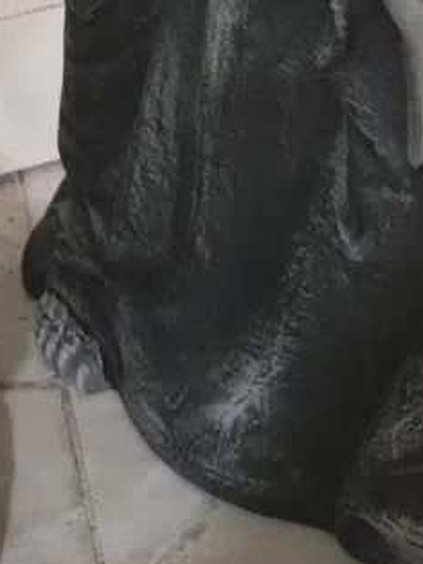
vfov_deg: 15.2
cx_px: -68
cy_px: -501
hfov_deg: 13.3
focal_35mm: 109
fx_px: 1775
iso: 1403
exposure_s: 1/25
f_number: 1.79
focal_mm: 4.71
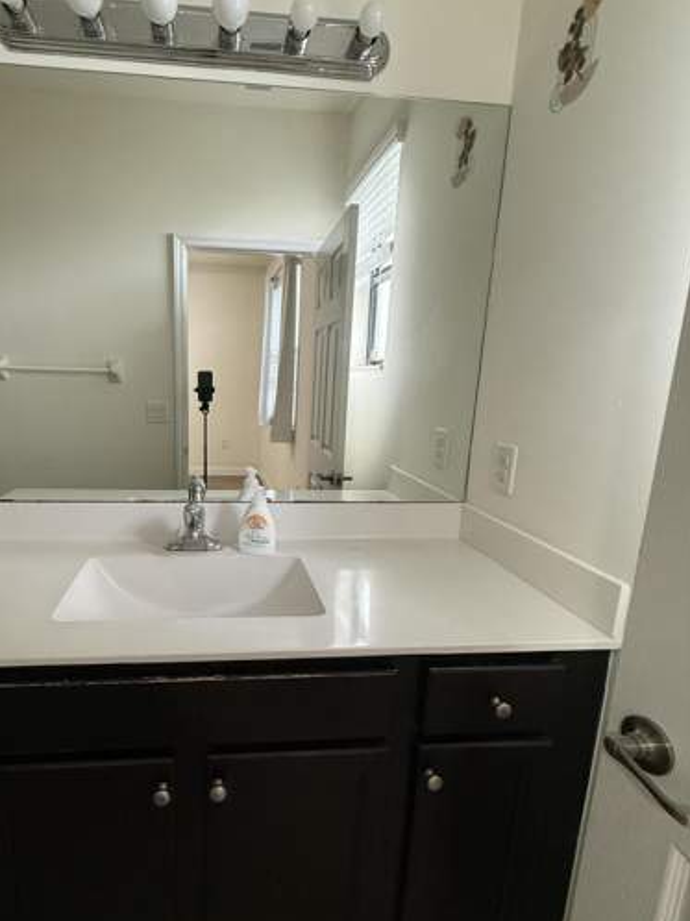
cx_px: 252
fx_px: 479
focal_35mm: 18
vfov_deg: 87.8
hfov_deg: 70.2
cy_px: 470
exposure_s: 1/60
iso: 250
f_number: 2.2
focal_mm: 2.22
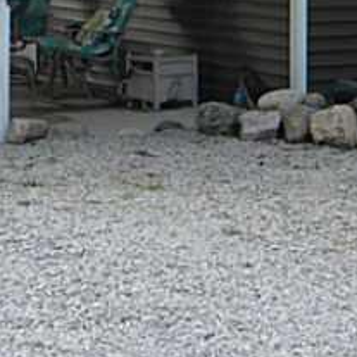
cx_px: -29
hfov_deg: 12.3
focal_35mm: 140
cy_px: -16
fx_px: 1634
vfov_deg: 12.3
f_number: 3.8
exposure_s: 1/138
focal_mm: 7.3
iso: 80
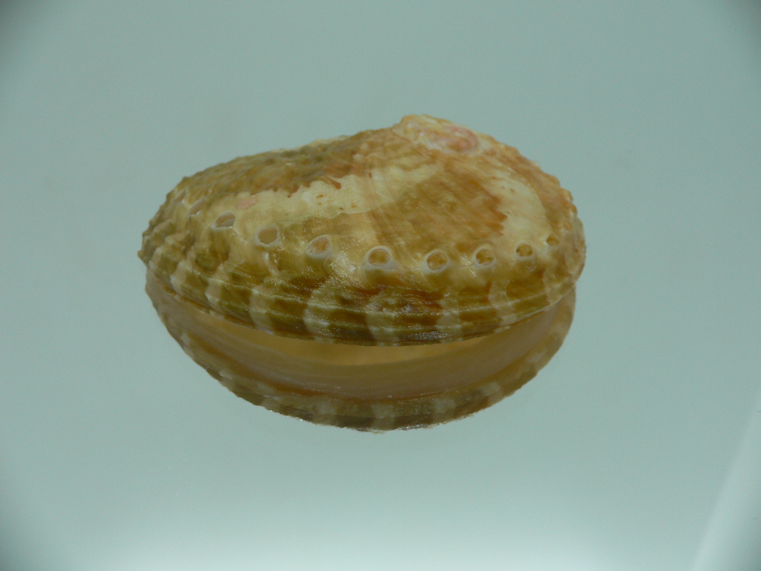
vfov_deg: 40.7
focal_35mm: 35
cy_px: 286
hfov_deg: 52.6
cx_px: 380
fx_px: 769
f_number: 2.8
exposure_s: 1/60
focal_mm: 4.6
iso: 80
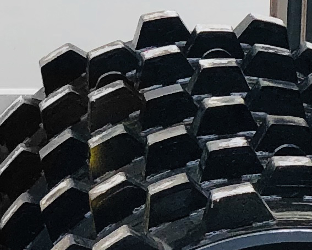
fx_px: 3335
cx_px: 854
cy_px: 68
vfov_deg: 4.3
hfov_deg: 5.1
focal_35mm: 361
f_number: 2.4
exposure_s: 1/120
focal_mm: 6
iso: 16
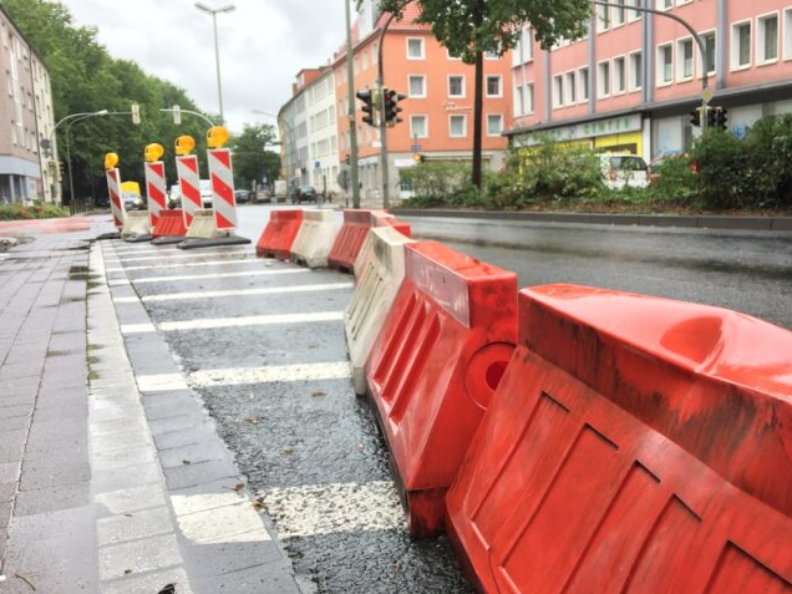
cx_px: 445
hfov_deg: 52.5
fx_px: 801
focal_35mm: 35
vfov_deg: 40.7
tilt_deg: -8.2
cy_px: 306
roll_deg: +1.4
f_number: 2.2
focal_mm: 4.15
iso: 32
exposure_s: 1/188
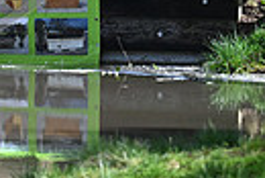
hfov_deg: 2.1
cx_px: -114
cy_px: -189
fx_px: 7229
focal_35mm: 981
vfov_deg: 1.4
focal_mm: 220
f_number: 5.6
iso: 450
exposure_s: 1/1250
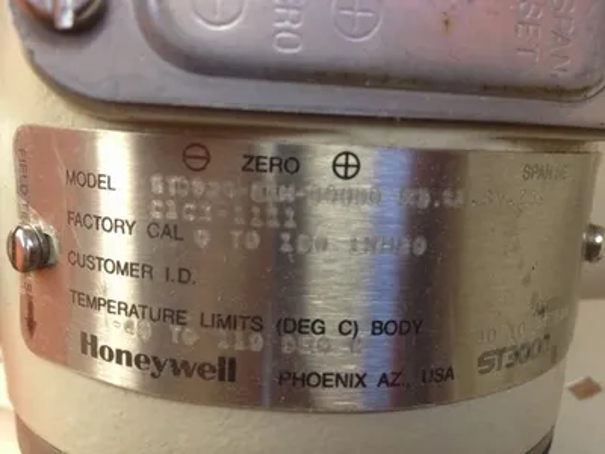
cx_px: 302
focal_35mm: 35
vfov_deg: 40.7
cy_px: 227
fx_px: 612
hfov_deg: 52.6
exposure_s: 1/20
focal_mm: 4.28
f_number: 2.4
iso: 100
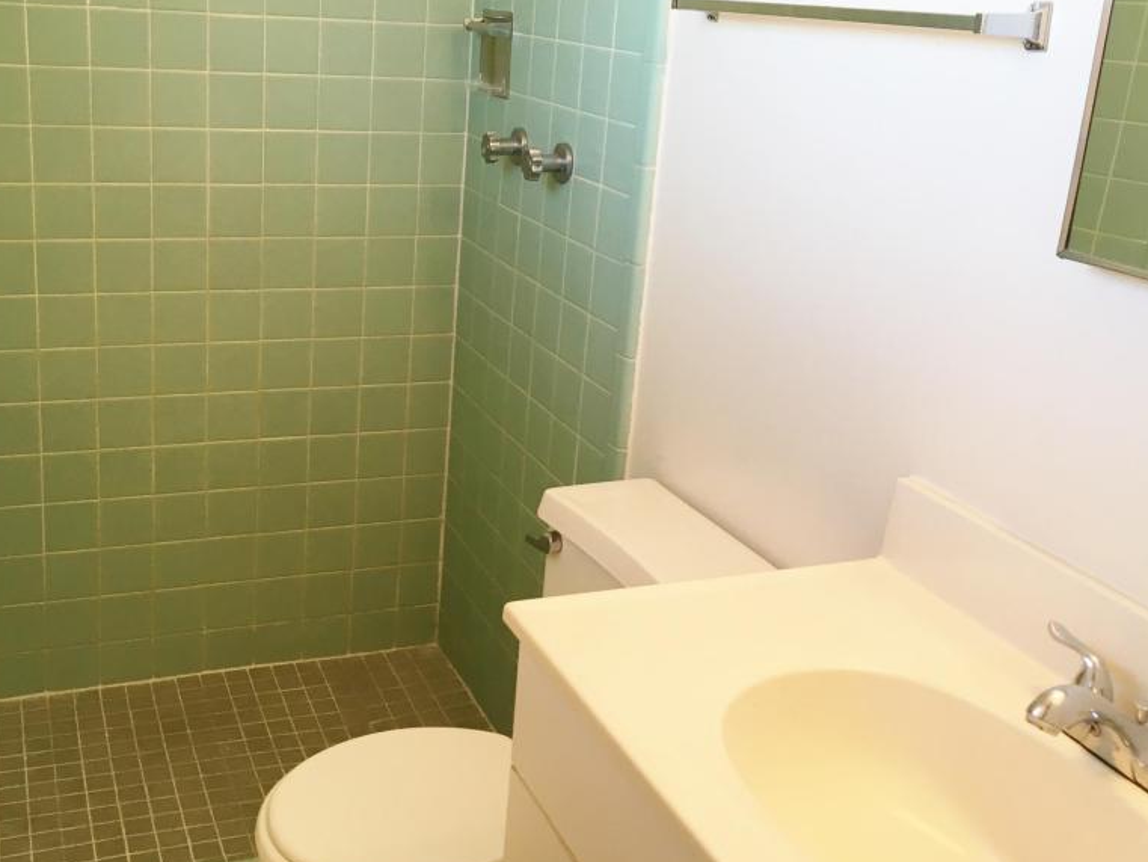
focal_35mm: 39
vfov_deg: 36.7
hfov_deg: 47.6
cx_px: 463
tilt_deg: -15.1
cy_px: 349
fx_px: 1294
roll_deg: -4.3
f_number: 2.2
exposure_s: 1/30
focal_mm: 4.15
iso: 32
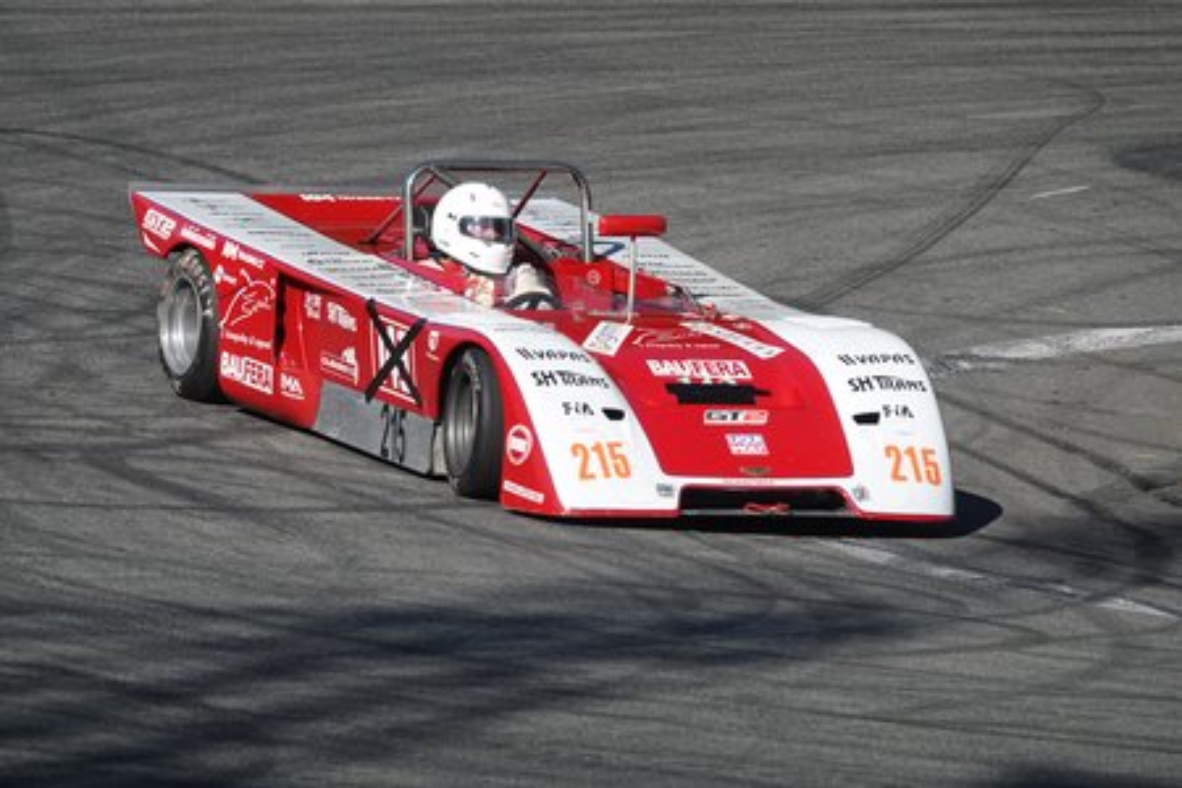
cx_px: 591
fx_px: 8733
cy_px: 394
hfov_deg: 7.7
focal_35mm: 266
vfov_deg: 5.2
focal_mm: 97.49
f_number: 4.5
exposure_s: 1/800
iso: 100
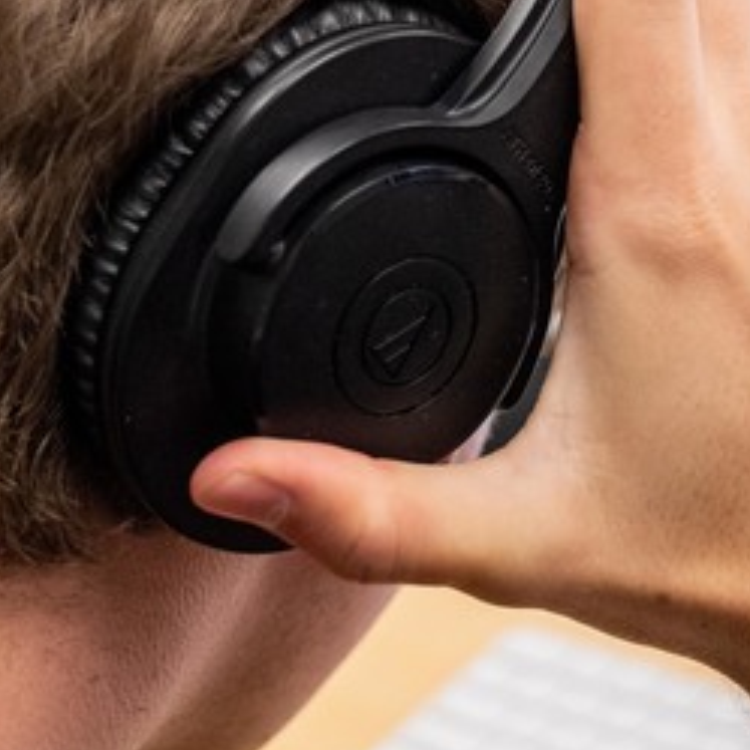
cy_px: 175
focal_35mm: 129
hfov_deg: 13.4
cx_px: 654
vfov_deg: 13.5
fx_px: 3162
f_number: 3.5
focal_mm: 42
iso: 4000
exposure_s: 1/200
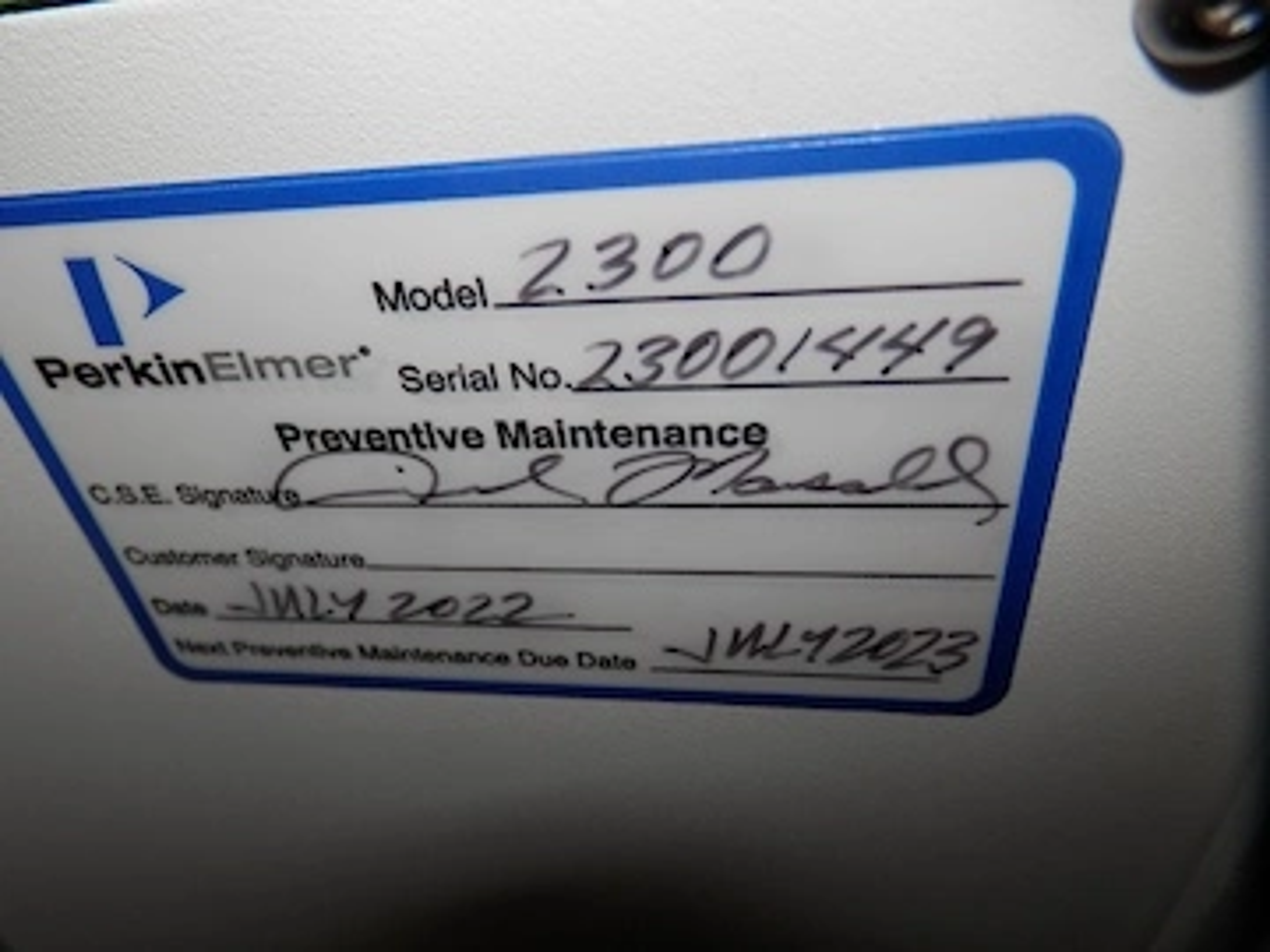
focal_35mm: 25
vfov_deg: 54.9
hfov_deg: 69.4
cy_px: 476
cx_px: 635
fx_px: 917
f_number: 8.7
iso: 100
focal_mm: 4.5
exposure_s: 1/30
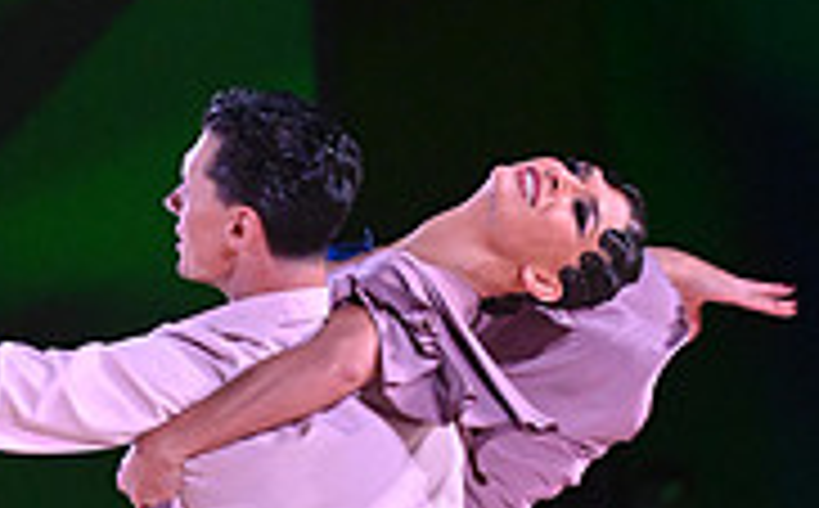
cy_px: 949
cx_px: 263
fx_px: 11607
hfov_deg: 4.0
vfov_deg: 2.5
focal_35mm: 521
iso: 5000
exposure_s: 1/400
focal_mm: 160
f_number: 5.6
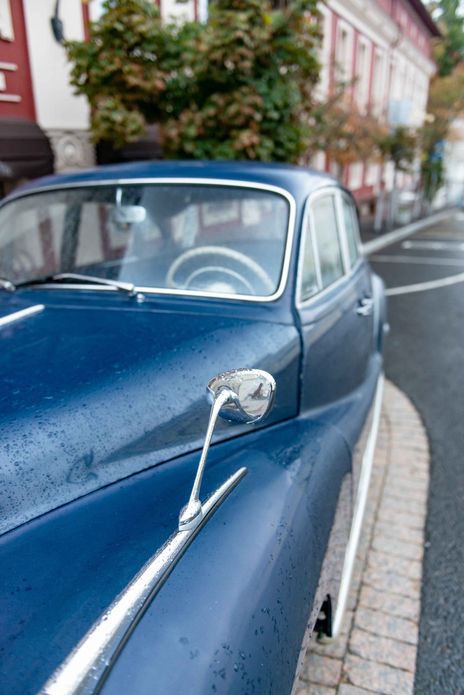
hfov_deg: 48.0
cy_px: 348
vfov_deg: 67.4
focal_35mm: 27
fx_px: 521
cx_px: 232
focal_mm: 27
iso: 1000
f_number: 2.8
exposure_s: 1/100
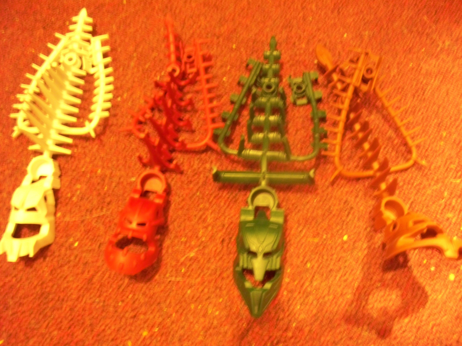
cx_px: 231
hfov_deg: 52.6
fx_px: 467
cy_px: 173
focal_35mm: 35
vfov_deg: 40.7
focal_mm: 7.54
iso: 400
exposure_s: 1/2
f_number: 2.8
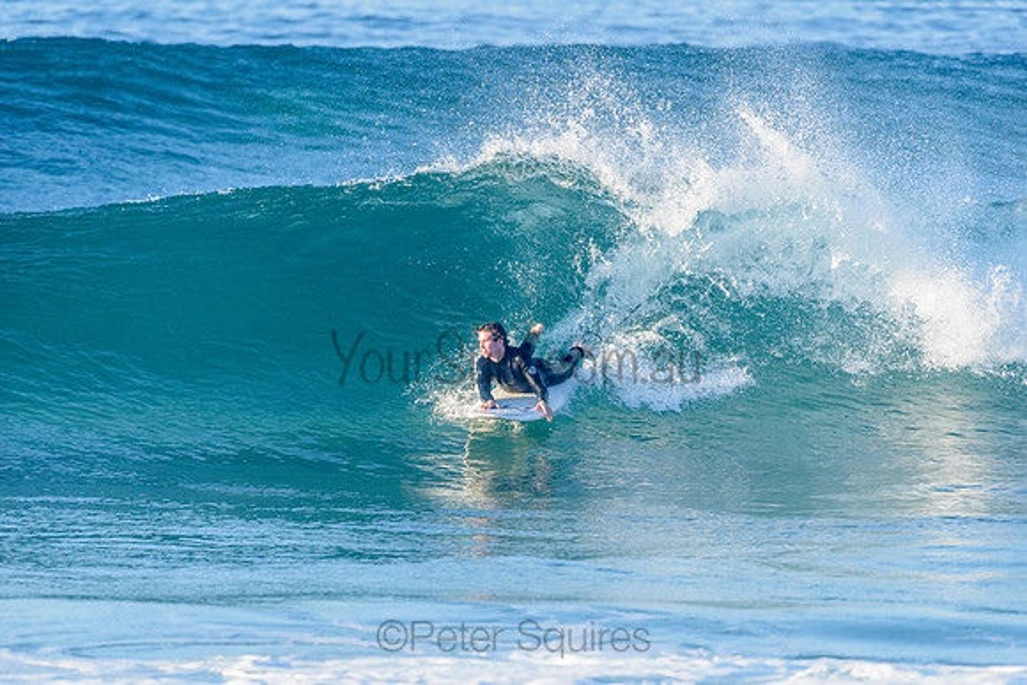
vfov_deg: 2.8
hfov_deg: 4.1
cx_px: 514
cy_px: 342
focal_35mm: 500
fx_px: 14267
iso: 560
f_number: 5.6
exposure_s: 1/2000
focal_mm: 500
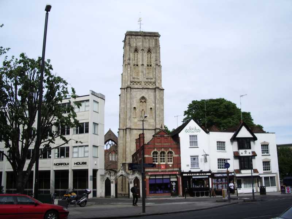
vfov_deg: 40.7
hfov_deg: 52.6
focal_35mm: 35
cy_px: 110
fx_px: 295
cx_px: 146
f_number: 4.3
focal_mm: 5.8
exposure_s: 1/500
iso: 50
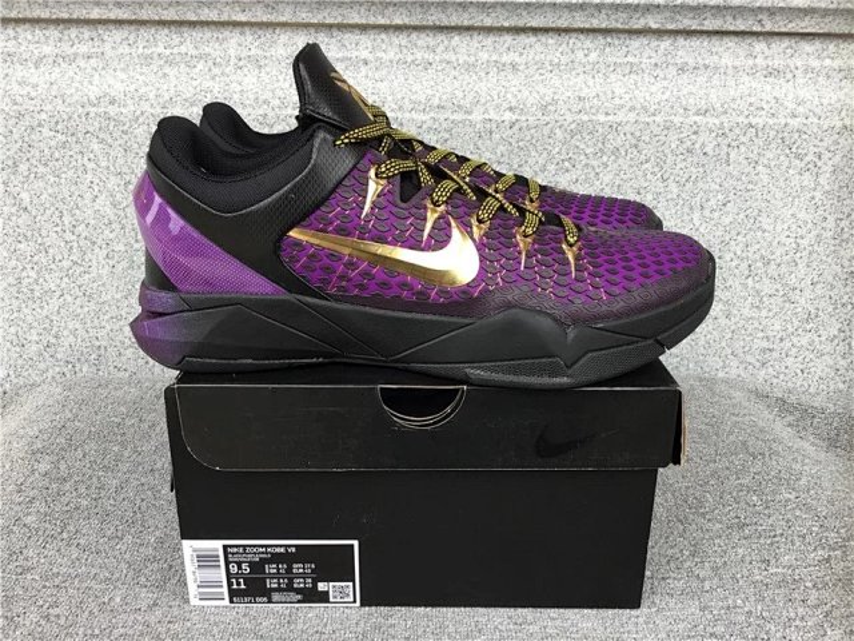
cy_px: 320
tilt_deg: -18.5
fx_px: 765
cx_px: 427
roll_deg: -0.8
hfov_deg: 58.4
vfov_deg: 45.4
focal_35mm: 31
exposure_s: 1/100
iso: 25
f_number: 2.4
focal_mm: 3.3
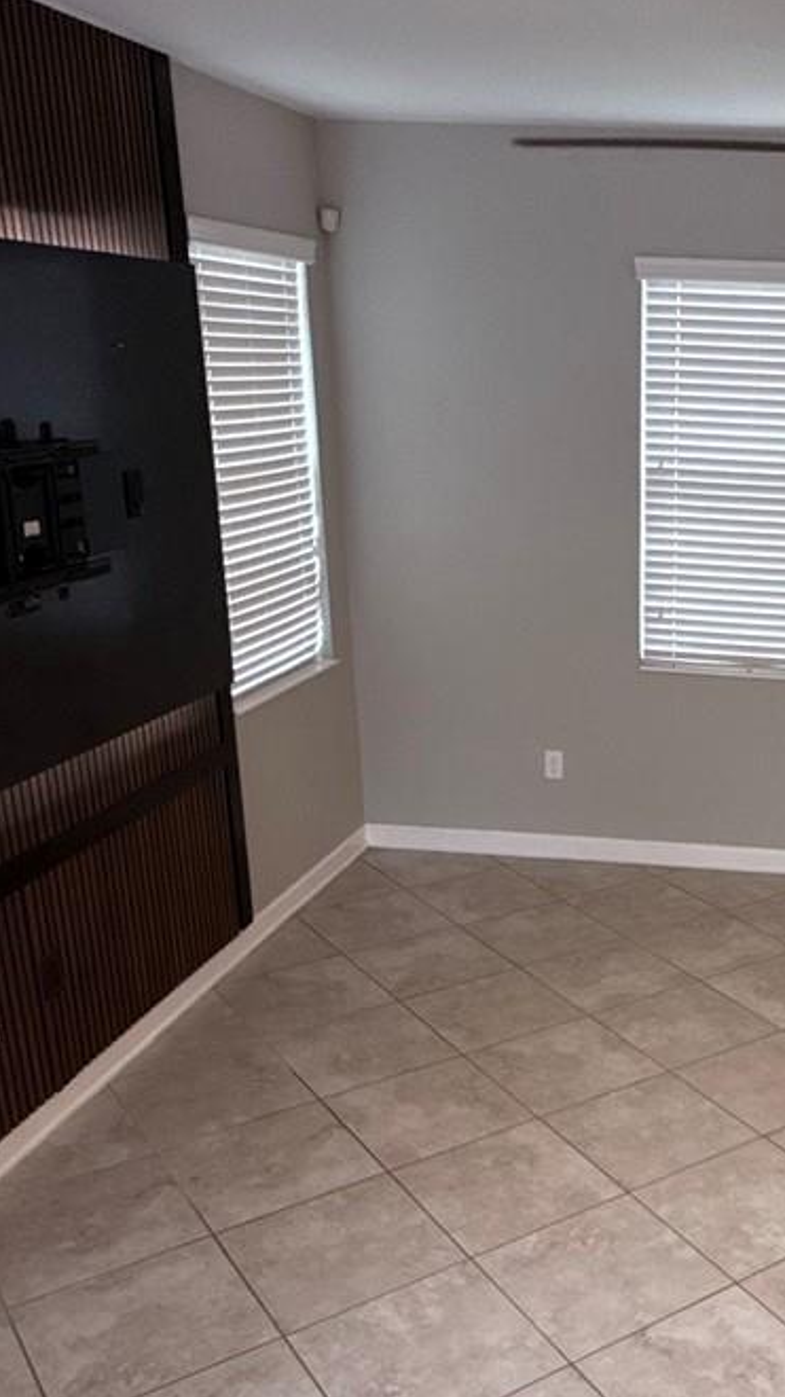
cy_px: 855
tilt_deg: -19.0
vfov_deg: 53.5
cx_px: 770
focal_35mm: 37
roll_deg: -2.4
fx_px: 1370
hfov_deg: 30.0
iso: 250
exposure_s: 1/120
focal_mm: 2.22
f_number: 2.2
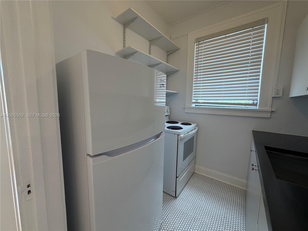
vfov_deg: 85.7
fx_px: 125
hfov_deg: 102.1
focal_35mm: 14
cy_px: 116
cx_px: 154
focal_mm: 2.22
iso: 125
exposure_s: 1/120
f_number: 2.2
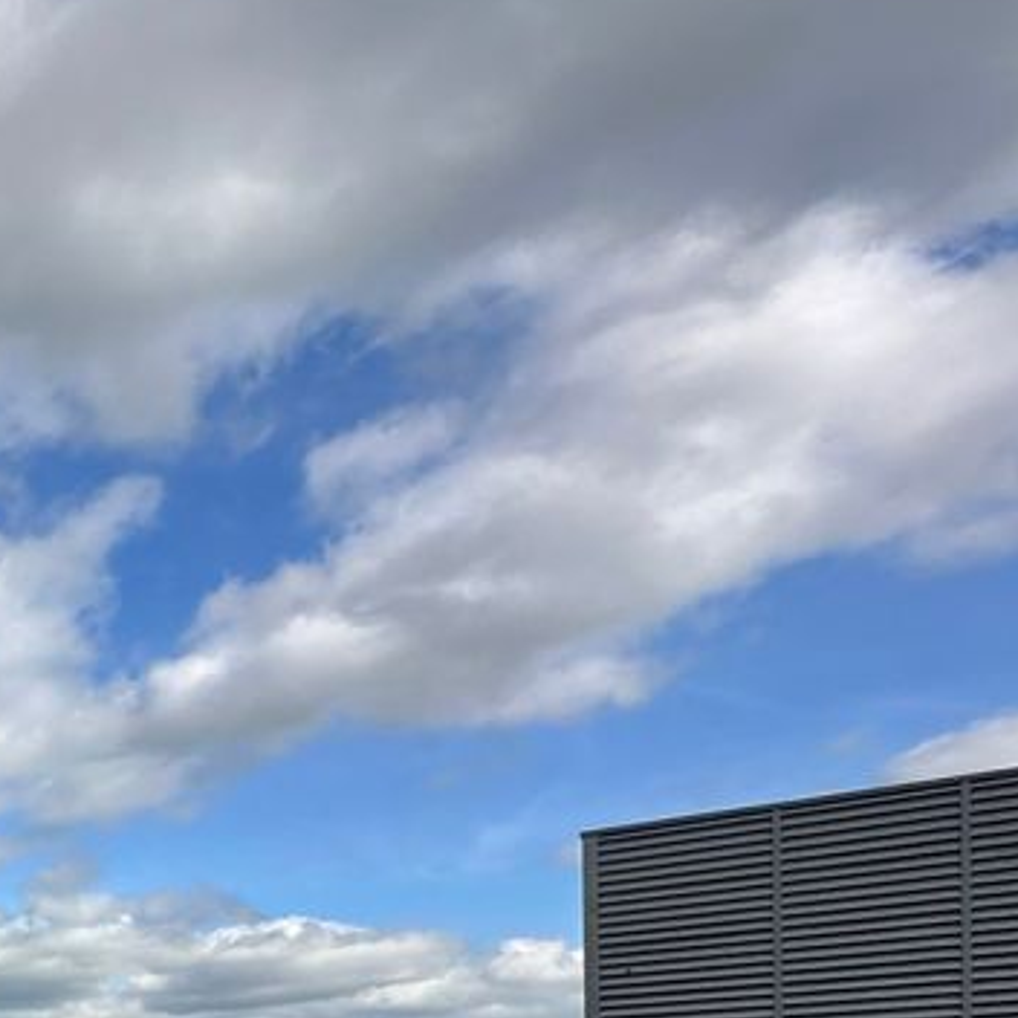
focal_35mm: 39
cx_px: -564
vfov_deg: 35.5
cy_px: 1161
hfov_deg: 27.1
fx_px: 1298
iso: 50
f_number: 2.2
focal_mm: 2.22
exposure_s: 1/1984
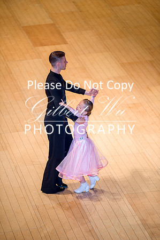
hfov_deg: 6.9
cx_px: 80
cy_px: 120
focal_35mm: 200
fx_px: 1336
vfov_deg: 10.3
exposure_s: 1/250
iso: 640
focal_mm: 200
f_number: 2.8
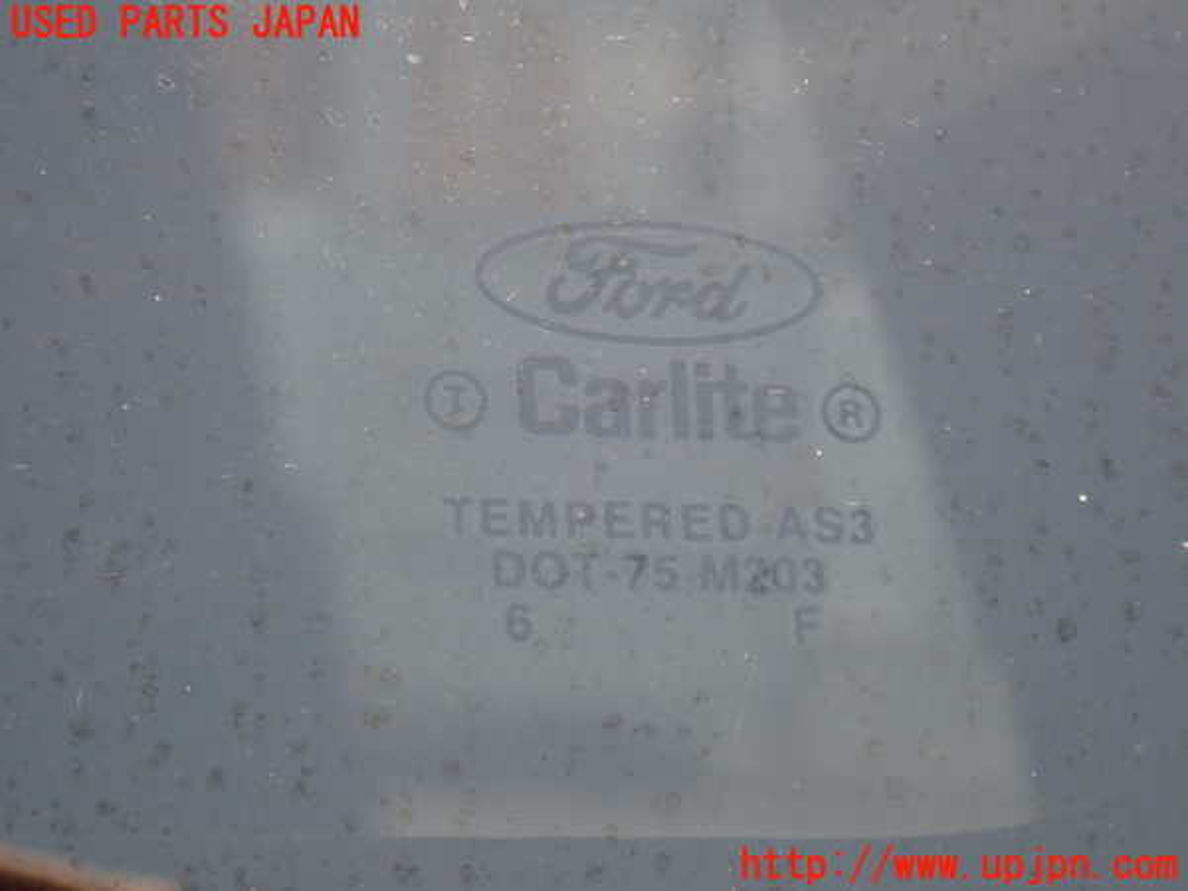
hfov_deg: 19.6
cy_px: 446
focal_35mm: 100
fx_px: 3432
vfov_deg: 14.8
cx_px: 594
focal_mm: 18
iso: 160
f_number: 4.9
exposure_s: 1/200
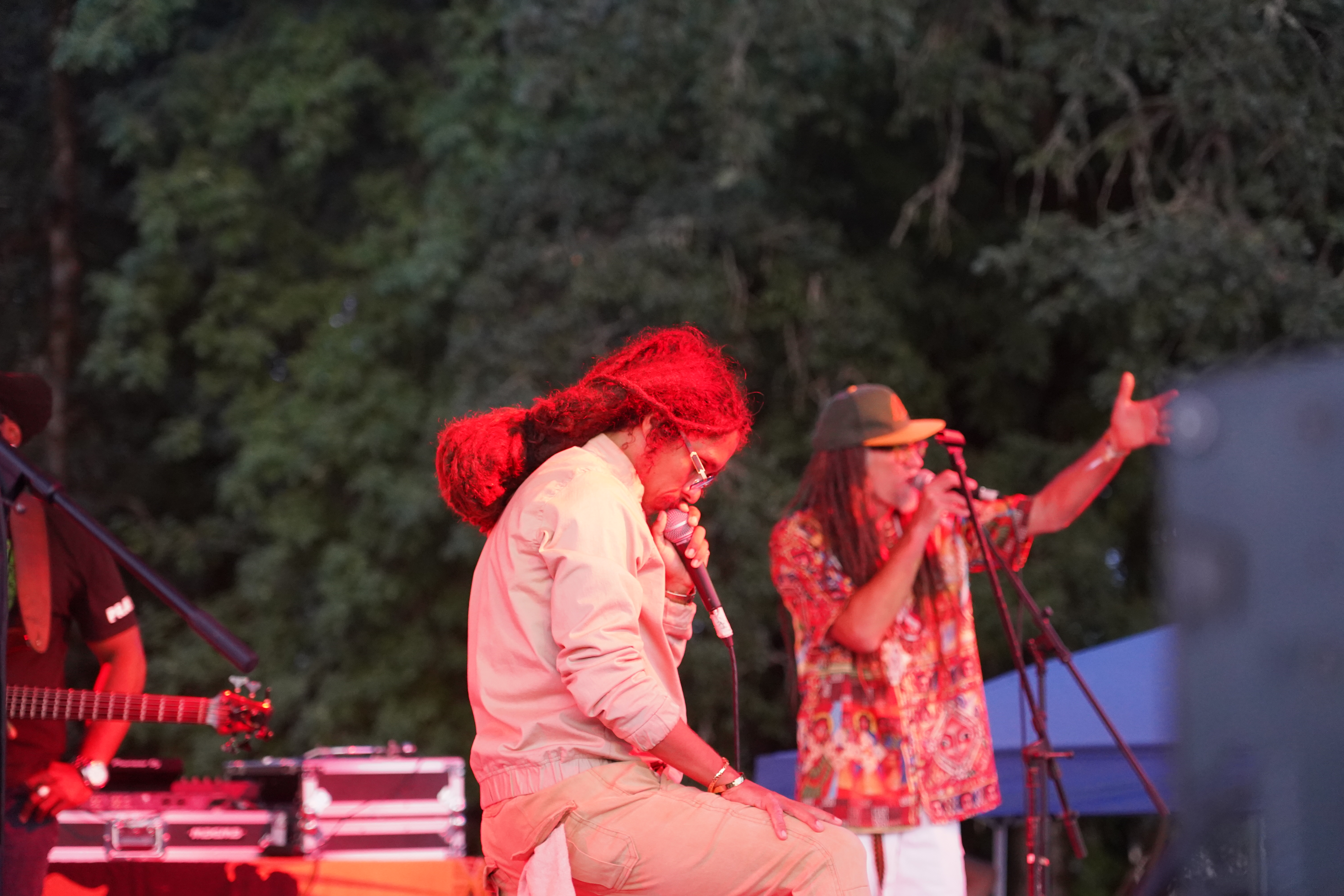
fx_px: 3920
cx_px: 672
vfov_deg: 13.0
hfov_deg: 19.5
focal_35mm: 105
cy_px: 448
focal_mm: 105
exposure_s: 1/160
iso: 5000
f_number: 4
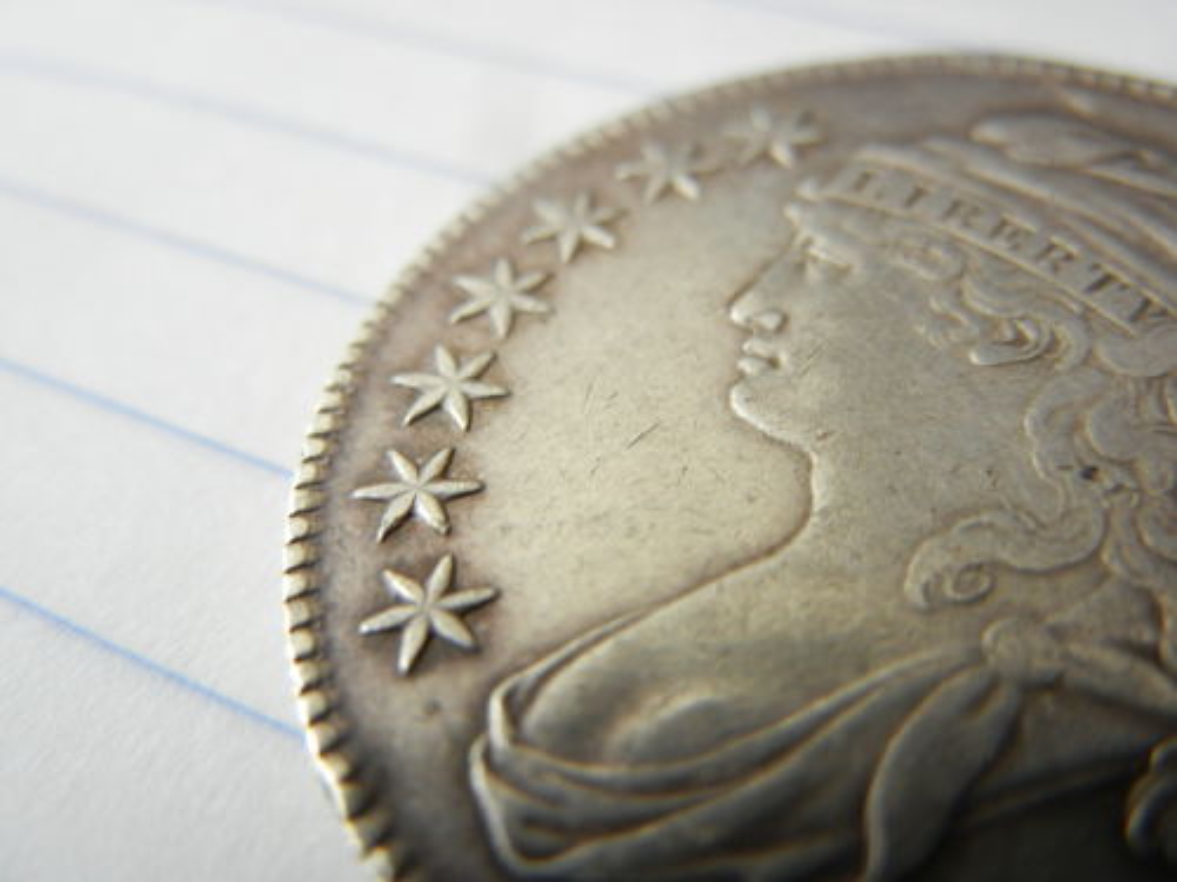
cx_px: 588
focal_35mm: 34
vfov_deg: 41.8
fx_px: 1156
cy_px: 441
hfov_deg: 54.0
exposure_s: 1/13
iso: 400
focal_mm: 6.2
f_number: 3.6
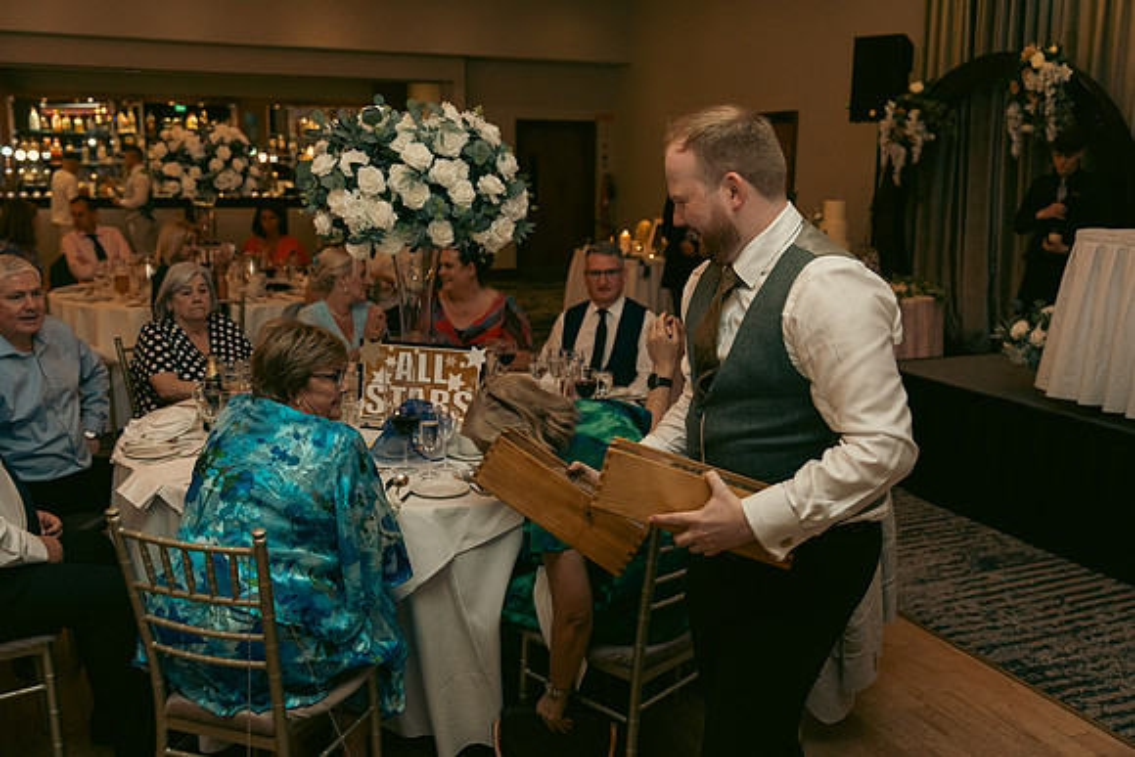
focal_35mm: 34
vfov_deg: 38.9
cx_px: 568
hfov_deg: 55.8
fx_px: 1072
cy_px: 378
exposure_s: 1/160
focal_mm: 34
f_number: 3.5
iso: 2500
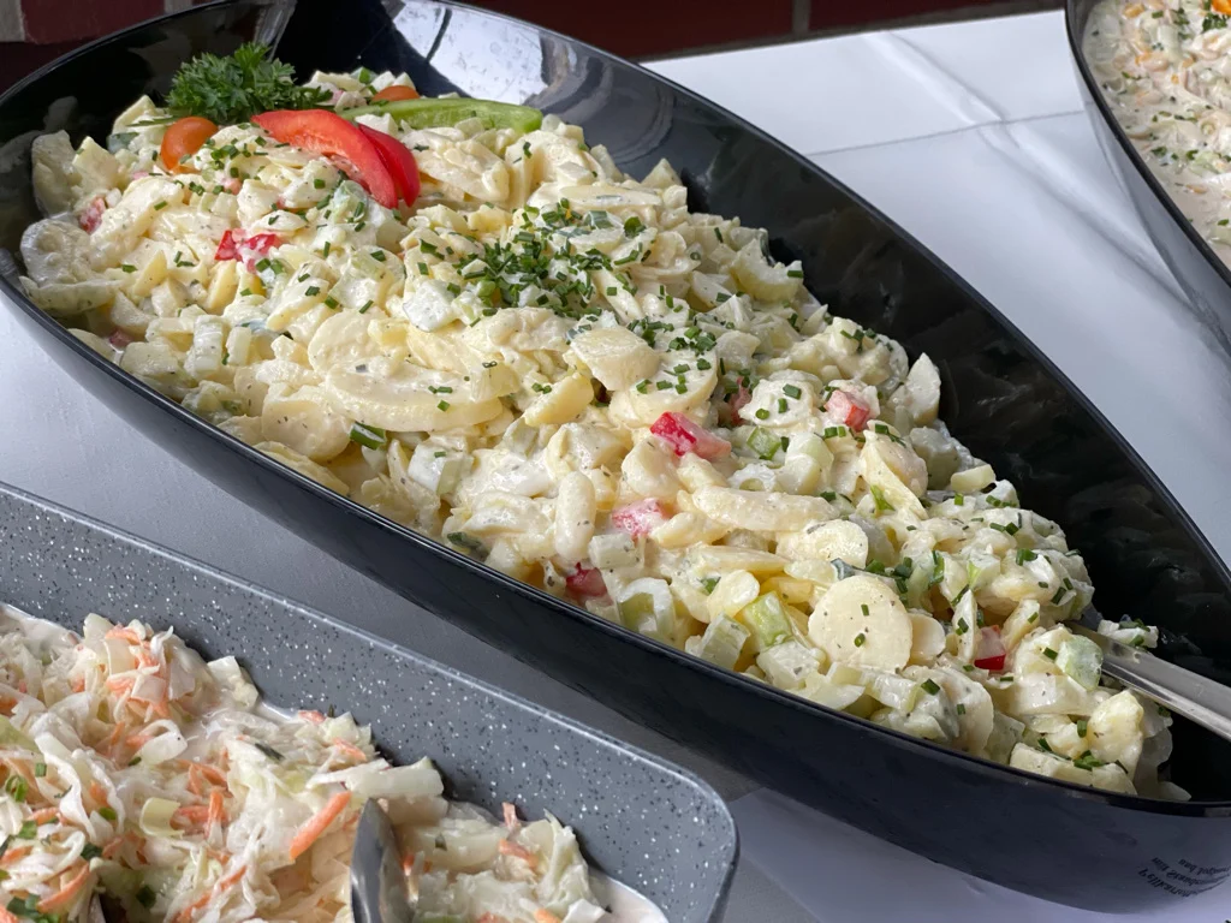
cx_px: 616
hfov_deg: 36.8
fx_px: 1849
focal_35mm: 52
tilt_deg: -34.8
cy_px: 462
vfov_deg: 28.0
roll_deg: -1.7
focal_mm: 6
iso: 125
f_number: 2
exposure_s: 1/122
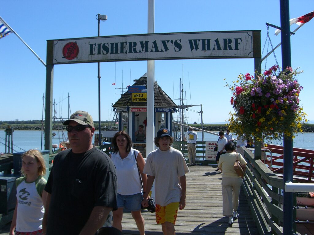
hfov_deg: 49.0
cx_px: 157
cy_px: 118
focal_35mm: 38
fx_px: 345
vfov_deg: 37.7
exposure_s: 1/640
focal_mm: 6.2
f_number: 4.3
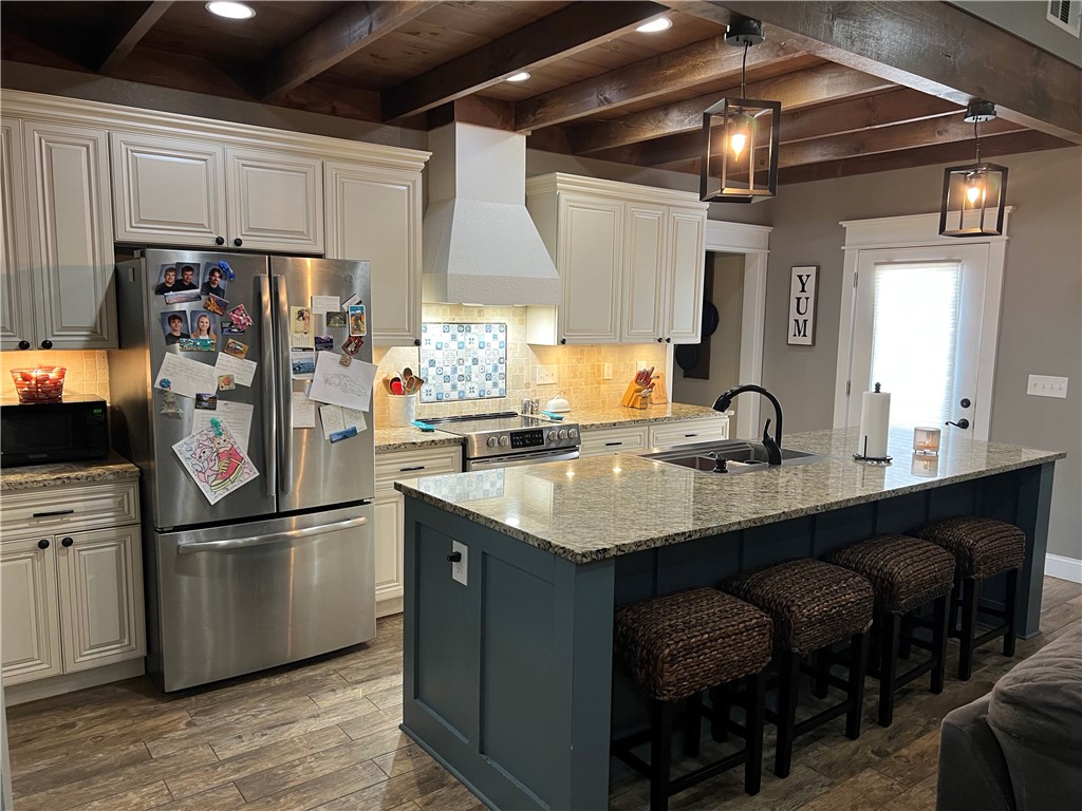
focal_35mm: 26
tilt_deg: -7.5
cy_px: 406
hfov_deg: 67.3
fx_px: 813
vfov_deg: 53.1
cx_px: 541
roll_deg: -0.5
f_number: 1.5
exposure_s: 1/60
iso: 125
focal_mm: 5.7
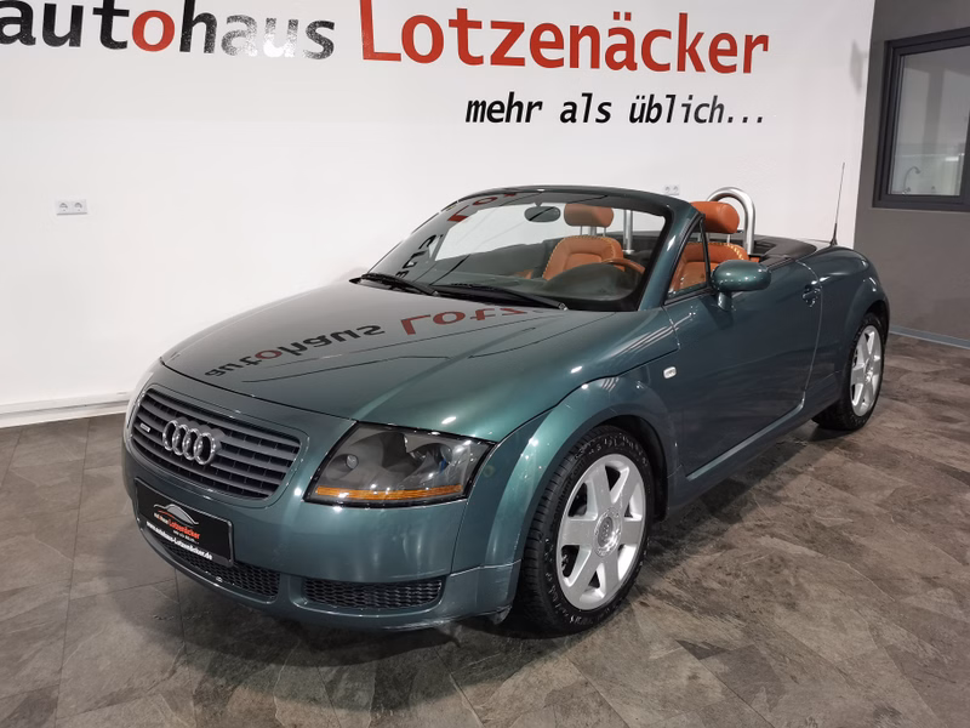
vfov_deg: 48.2
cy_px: 364
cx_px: 485
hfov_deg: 61.7
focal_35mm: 29
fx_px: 813
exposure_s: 1/50
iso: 160
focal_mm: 5.58
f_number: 1.8
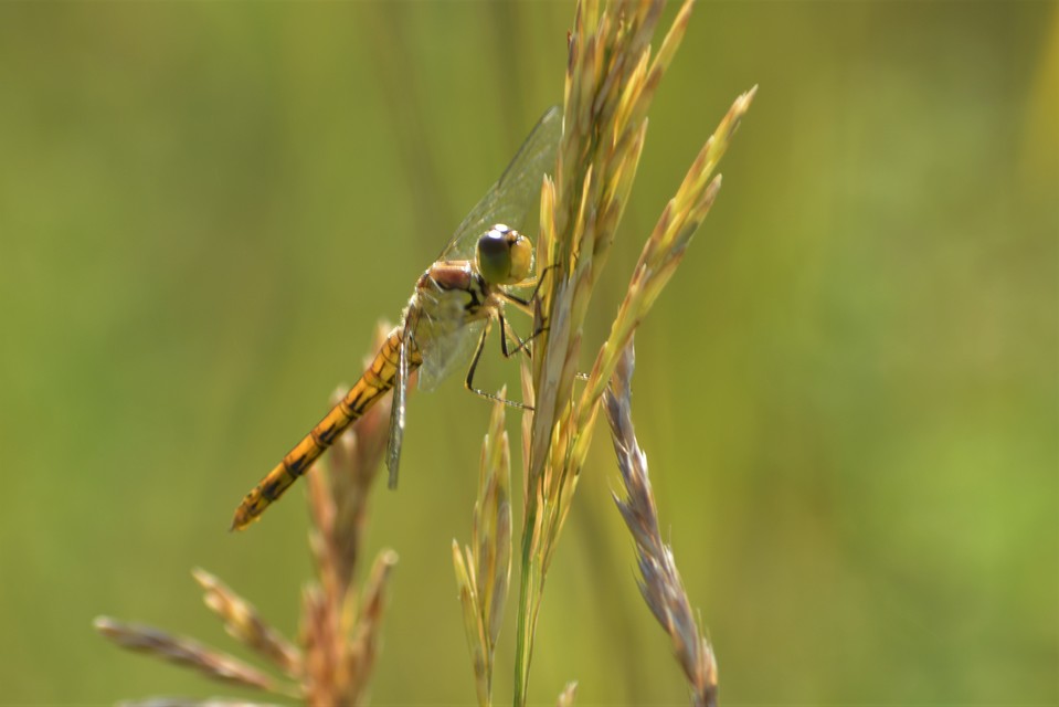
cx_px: 530
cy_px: 354
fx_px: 13241
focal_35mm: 450
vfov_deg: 3.1
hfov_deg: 4.6
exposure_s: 1/125
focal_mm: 300
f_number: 8
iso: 110
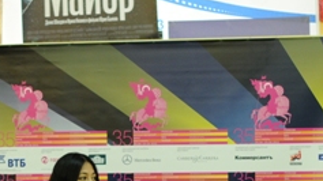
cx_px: 67
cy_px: 210
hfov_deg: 10.1
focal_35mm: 212
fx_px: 1815
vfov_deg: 5.7
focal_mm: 50
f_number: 2
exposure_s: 1/100
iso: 500
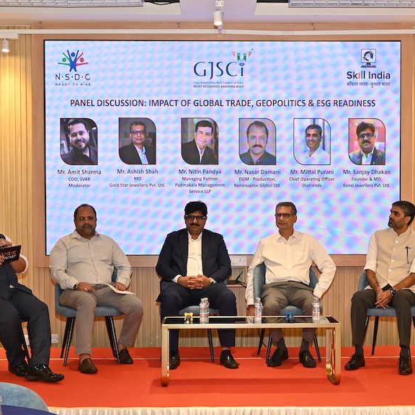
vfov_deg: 27.5
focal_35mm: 62
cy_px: 244
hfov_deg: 27.5
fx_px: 846
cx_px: 238
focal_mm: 27.5
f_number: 5.6
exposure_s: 1/100
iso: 1000
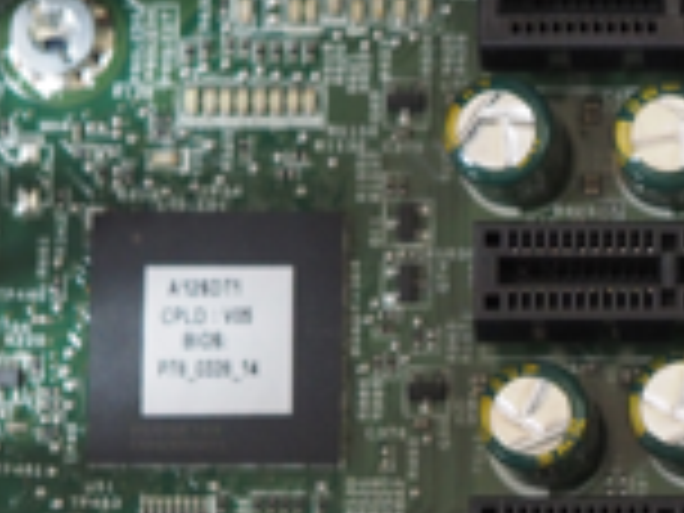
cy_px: 270
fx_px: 7489
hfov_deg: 5.2
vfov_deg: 3.9
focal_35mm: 379
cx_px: 1008
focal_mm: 60
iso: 1600
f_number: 2.8
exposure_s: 1/30
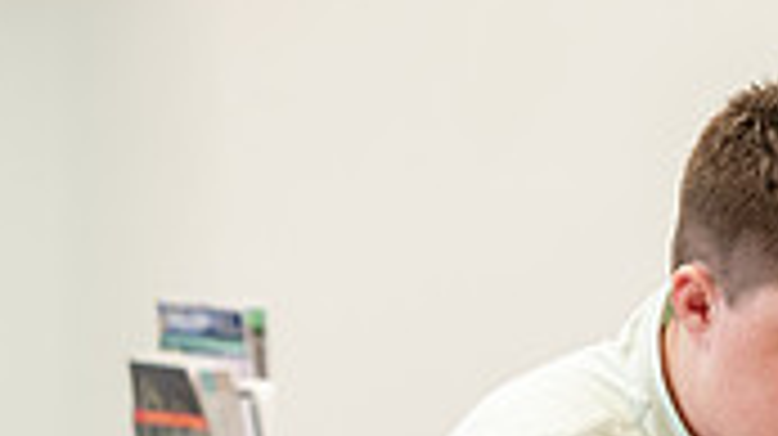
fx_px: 10492
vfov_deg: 2.4
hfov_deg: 4.2
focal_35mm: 509
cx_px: 702
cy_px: 591
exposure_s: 1/200
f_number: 3.2
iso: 1000
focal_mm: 145
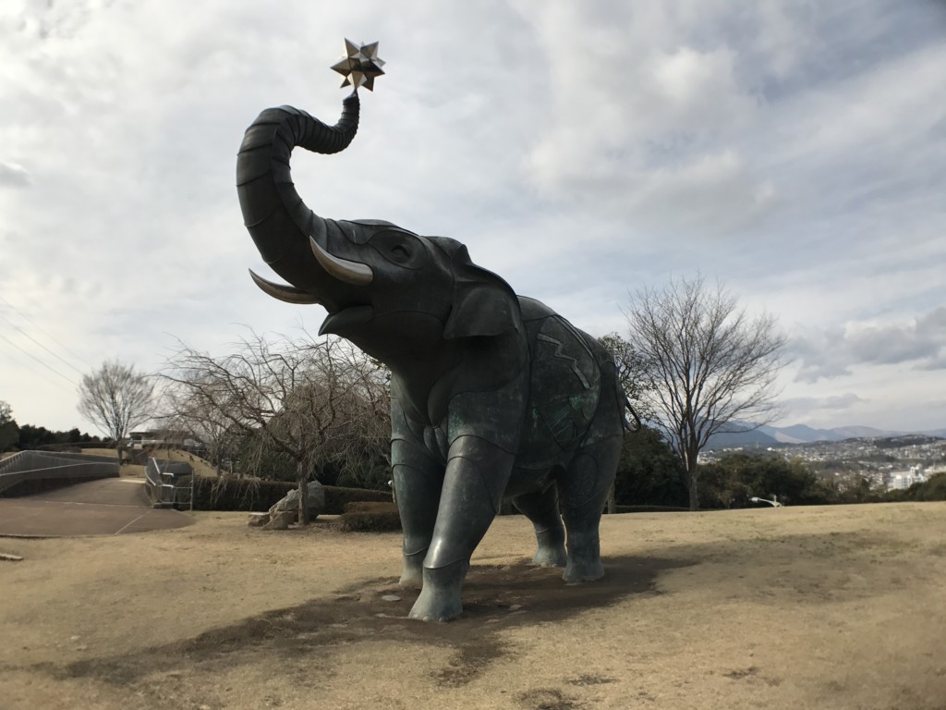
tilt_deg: +10.3
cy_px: 355
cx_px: 473
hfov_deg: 63.4
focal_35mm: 28
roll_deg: -0.7
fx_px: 765
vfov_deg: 49.7
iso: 20
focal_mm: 3.99
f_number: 1.8
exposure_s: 1/3425
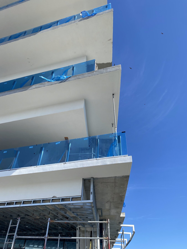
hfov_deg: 53.1
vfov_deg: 67.3
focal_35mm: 26
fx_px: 187
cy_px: 124
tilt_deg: +40.2
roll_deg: -3.1
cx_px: 94
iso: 32
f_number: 1.8
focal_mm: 4.25
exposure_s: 1/2315
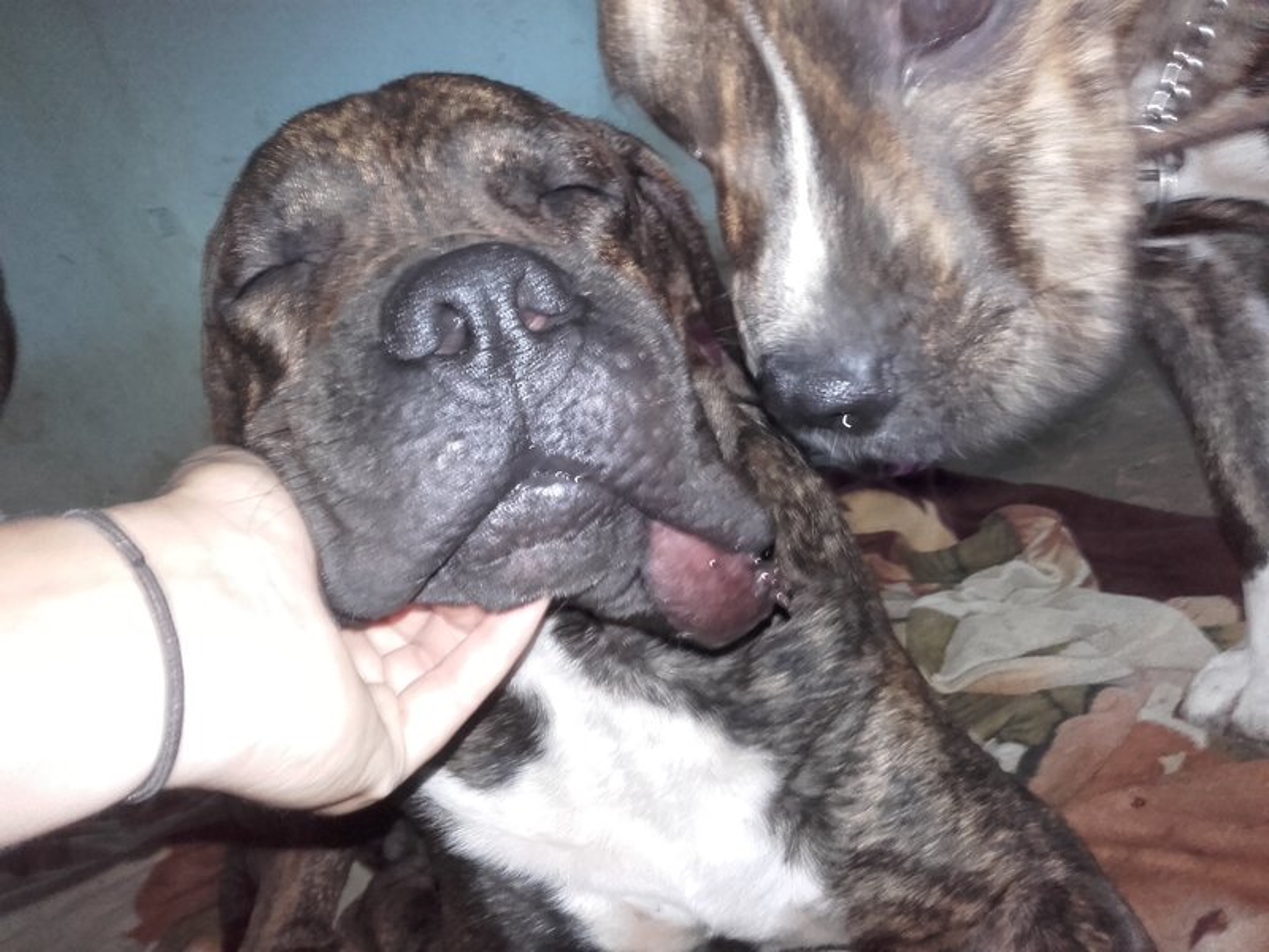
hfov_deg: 58.4
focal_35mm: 31
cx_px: 634
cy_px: 476
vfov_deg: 45.4
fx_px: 1136
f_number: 2.2
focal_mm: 3.31
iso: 220
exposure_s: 1/8
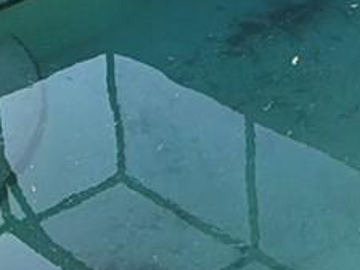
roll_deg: +1.7
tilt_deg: -14.4
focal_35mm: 100
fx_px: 1040
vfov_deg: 13.7
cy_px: -156
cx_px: 474
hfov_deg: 18.2
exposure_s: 1/535
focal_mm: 2.22
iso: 40
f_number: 2.2
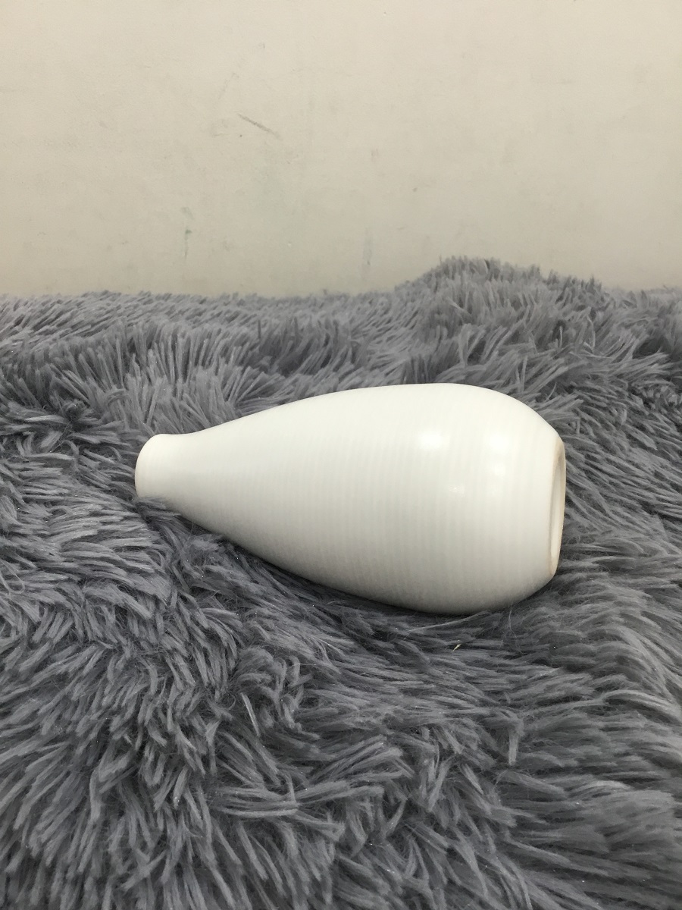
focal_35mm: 31
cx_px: 341
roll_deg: +0.3
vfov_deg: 58.4
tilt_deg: -31.4
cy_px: 455
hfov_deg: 45.4
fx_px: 814
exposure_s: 1/33
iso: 100
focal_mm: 3.3
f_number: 2.4
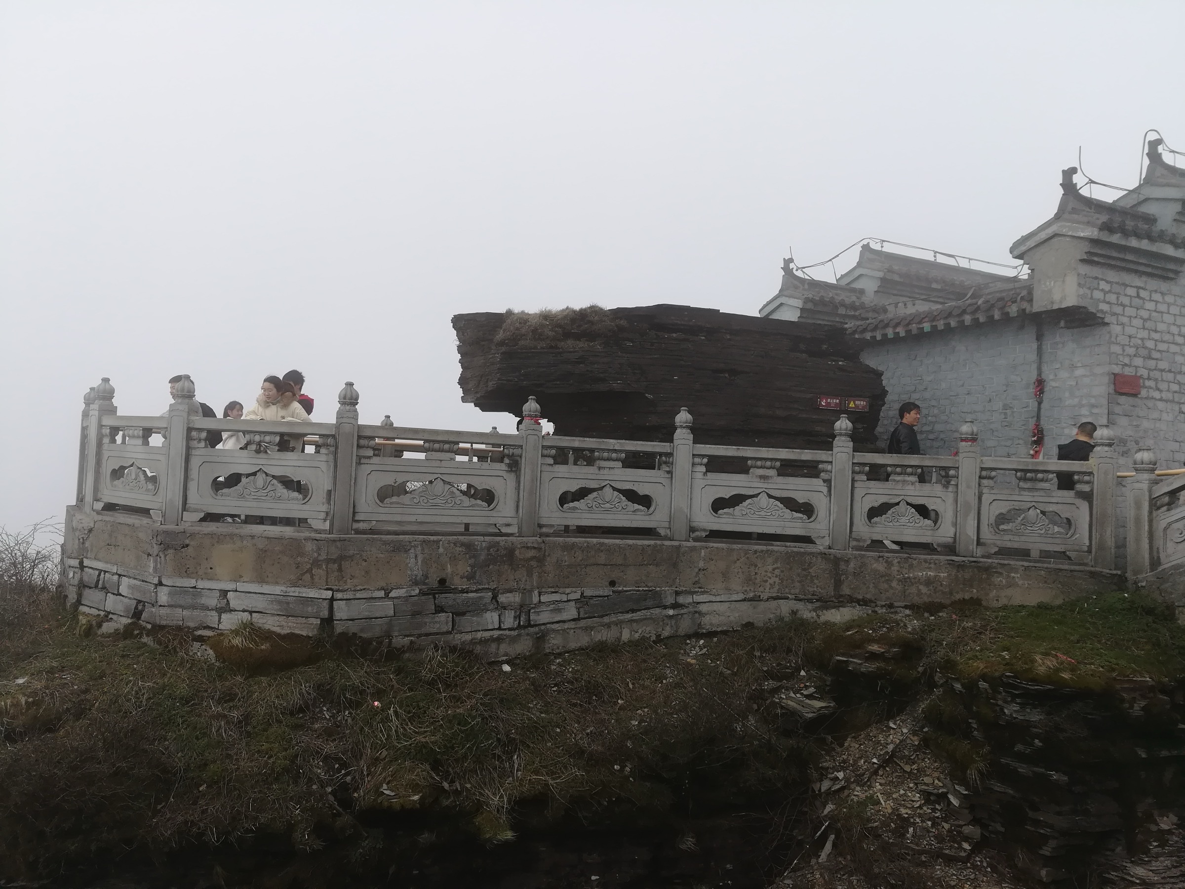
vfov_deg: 53.1
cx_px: 592
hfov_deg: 67.3
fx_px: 890
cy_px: 444
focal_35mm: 26
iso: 50
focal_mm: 3.83
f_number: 2.2
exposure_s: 1/926
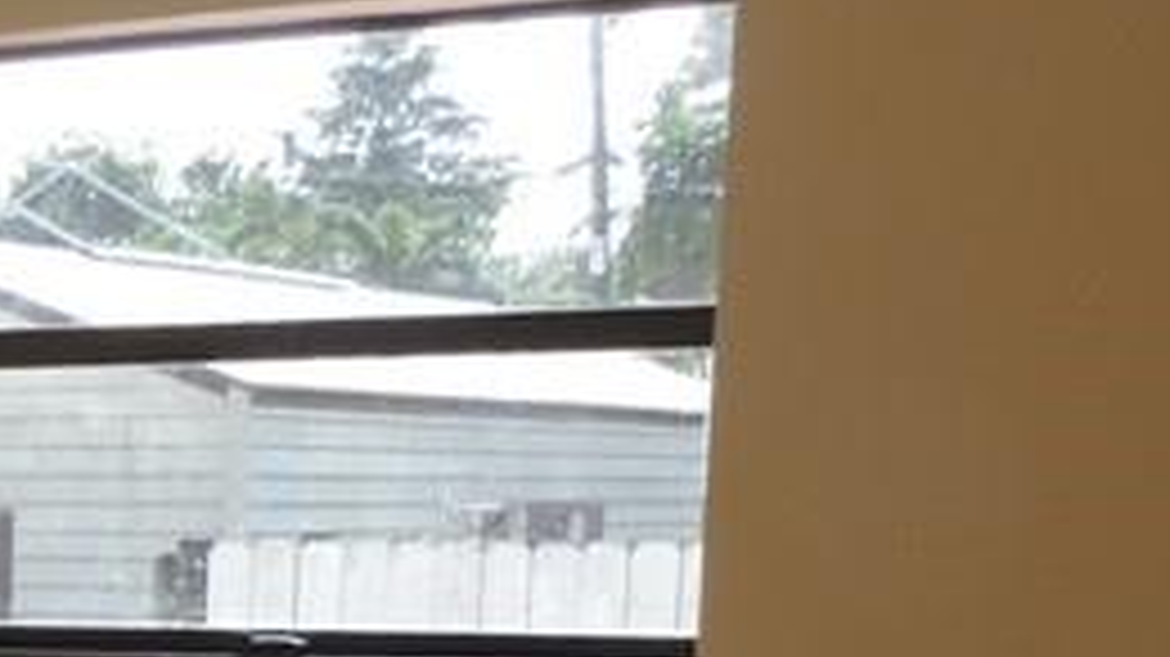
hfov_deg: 19.0
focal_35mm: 103
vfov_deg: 11.0
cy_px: 1170
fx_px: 3194
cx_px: -405
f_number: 3
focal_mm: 4.3
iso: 80
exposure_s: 1/320
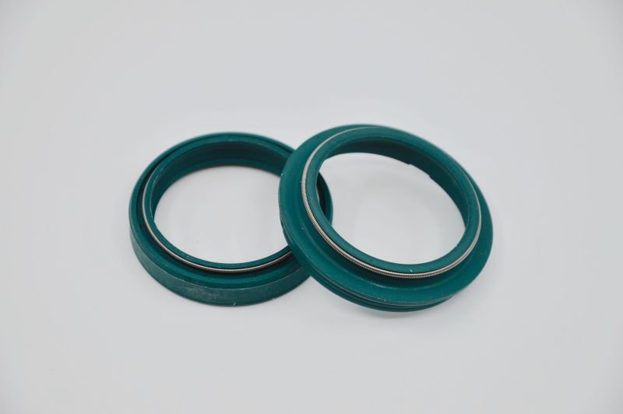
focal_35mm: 158
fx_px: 2723
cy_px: 207
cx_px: 312
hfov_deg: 13.1
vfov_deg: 8.7
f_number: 6.3
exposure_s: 1/160
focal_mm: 105
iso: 100
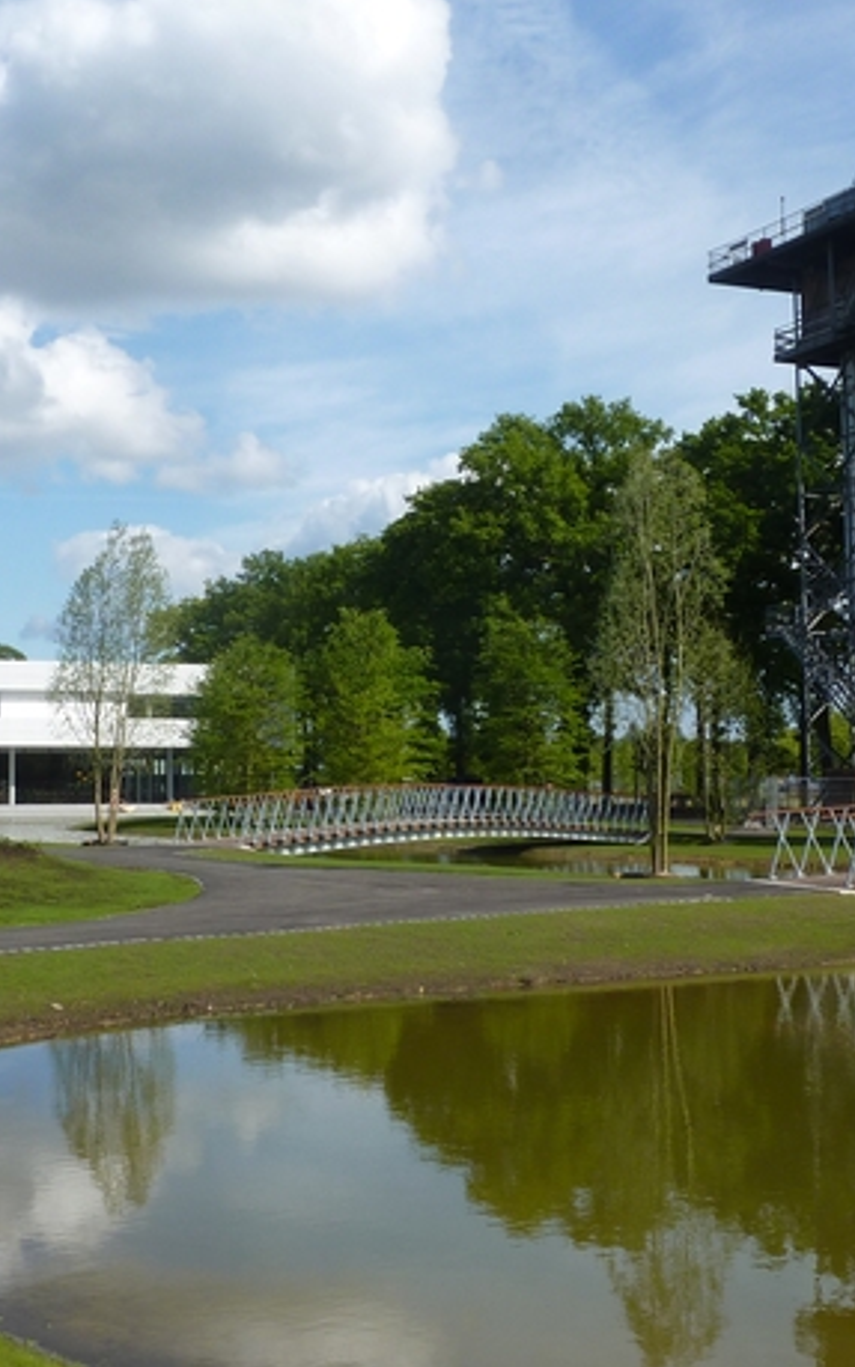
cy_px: 622
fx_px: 1901
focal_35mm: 51
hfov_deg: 25.3
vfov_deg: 39.5
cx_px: 328
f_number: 5
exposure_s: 1/500
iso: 80
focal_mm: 4.7
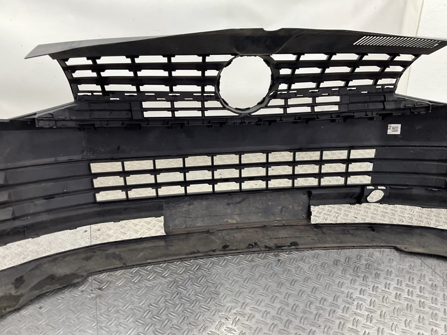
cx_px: 217
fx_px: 387
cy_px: 169
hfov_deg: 60.0
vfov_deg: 46.8
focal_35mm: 30
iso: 40
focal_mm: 3
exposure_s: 1/100
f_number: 1.8
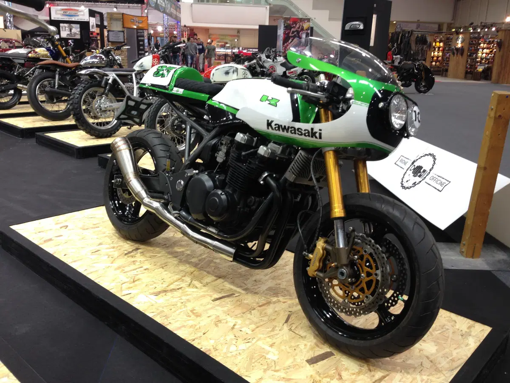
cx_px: 255
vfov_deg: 42.9
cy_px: 192
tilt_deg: -18.1
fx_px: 486
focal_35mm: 33
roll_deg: -1.9
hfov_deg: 55.4
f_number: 2.4
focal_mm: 4.12
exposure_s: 1/20
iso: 50
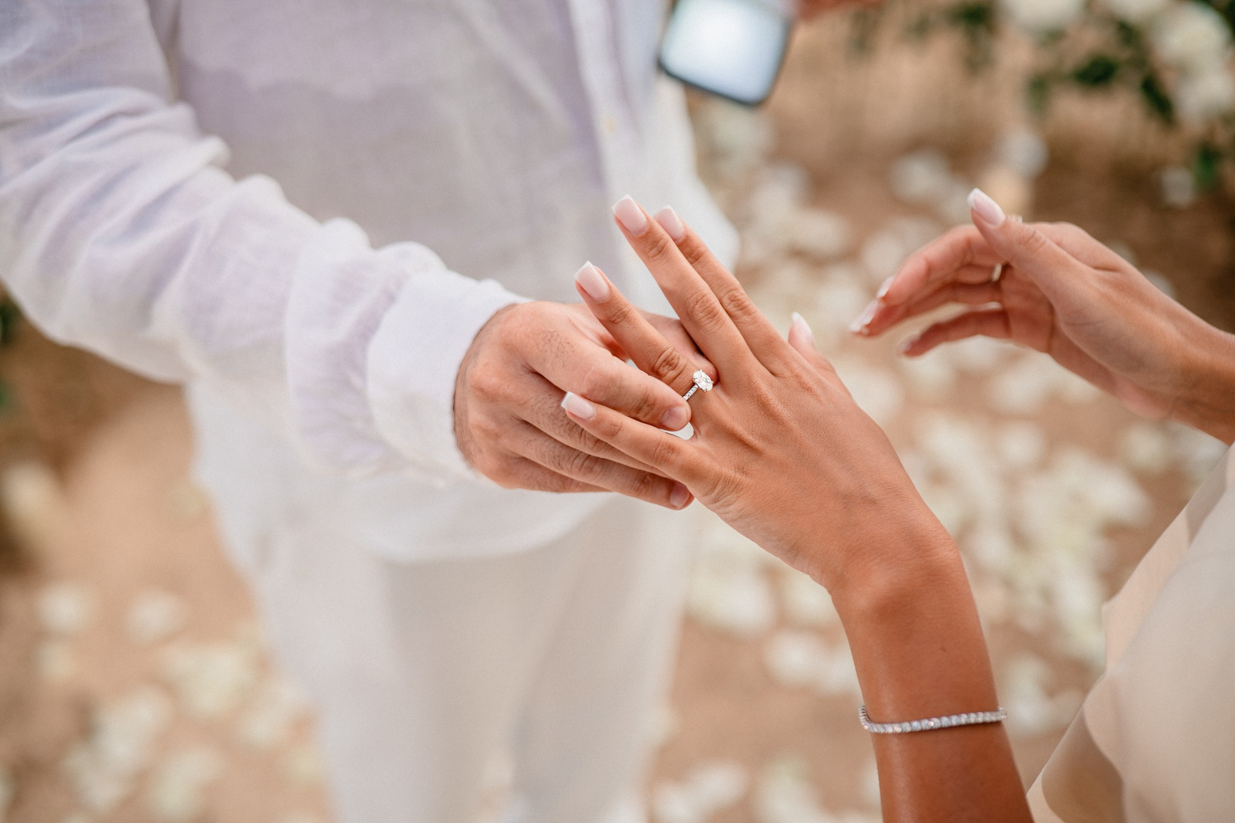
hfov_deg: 39.6
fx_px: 1715
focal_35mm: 50
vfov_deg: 27.0
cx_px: 618
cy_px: 412
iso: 640
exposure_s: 1/400
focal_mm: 50
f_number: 2.2
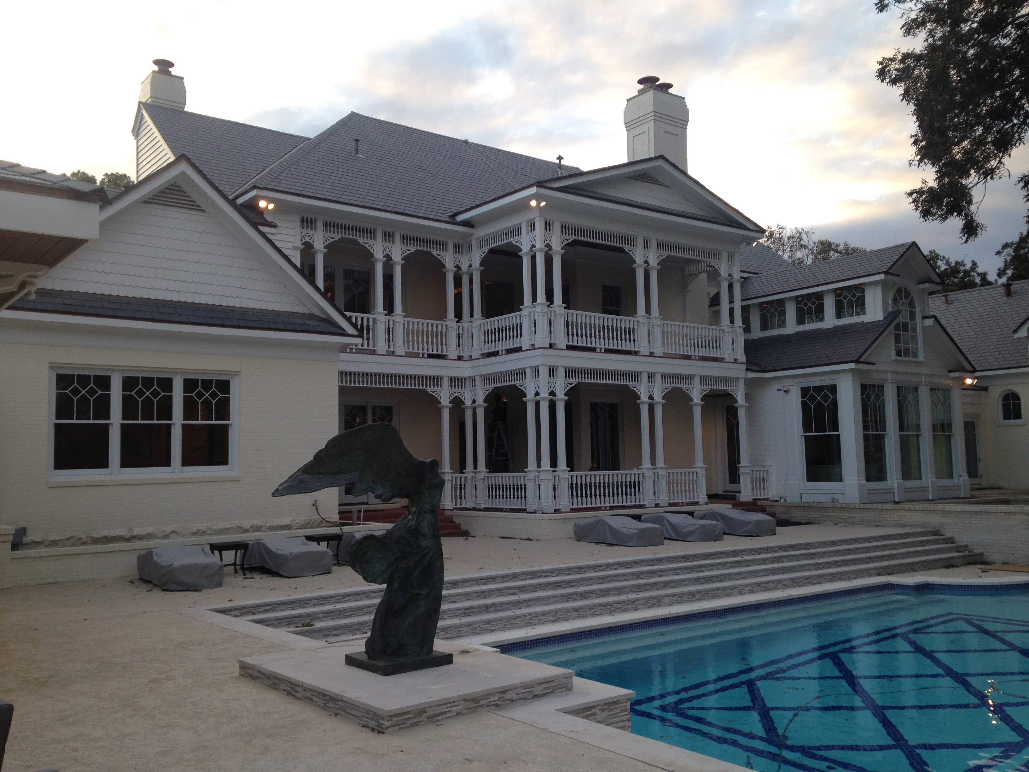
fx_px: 981
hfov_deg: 55.4
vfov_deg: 42.9
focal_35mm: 33
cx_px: 514
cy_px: 386
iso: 50
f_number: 2.4
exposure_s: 1/161
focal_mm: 4.12
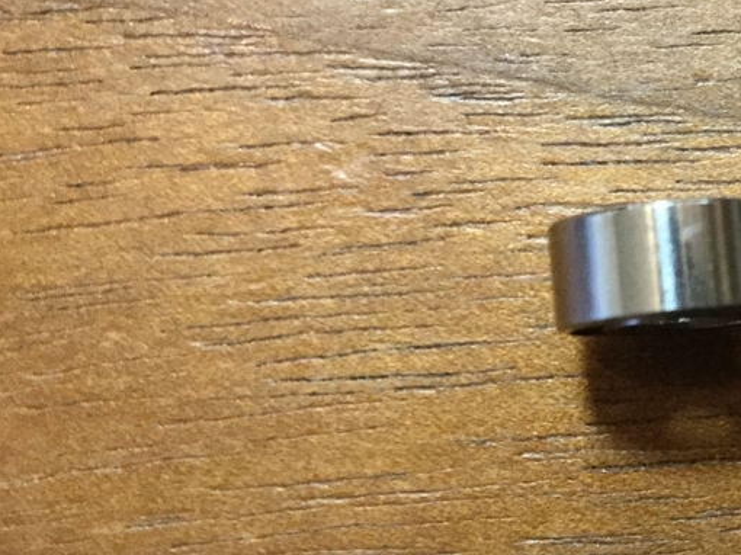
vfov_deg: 20.1
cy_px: 291
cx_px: 799
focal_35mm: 73
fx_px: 1562
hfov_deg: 25.0
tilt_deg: -85.4
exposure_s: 1/24
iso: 200
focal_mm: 3.3
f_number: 2.4
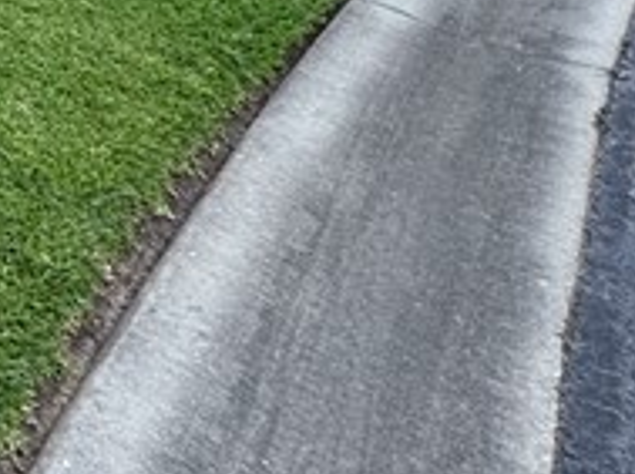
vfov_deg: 15.8
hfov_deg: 15.3
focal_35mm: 76
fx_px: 1392
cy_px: -430
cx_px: -863
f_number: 2.2
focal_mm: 2.22
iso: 40
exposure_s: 1/899
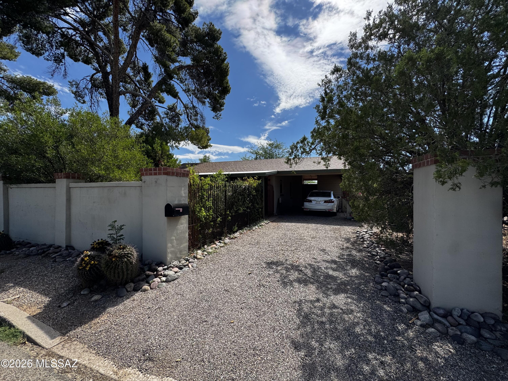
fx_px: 205
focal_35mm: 14
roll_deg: -0.3
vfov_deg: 85.7
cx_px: 254
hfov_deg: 102.1
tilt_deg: -0.7
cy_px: 190
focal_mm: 2.22
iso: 50
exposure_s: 1/1748
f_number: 2.2
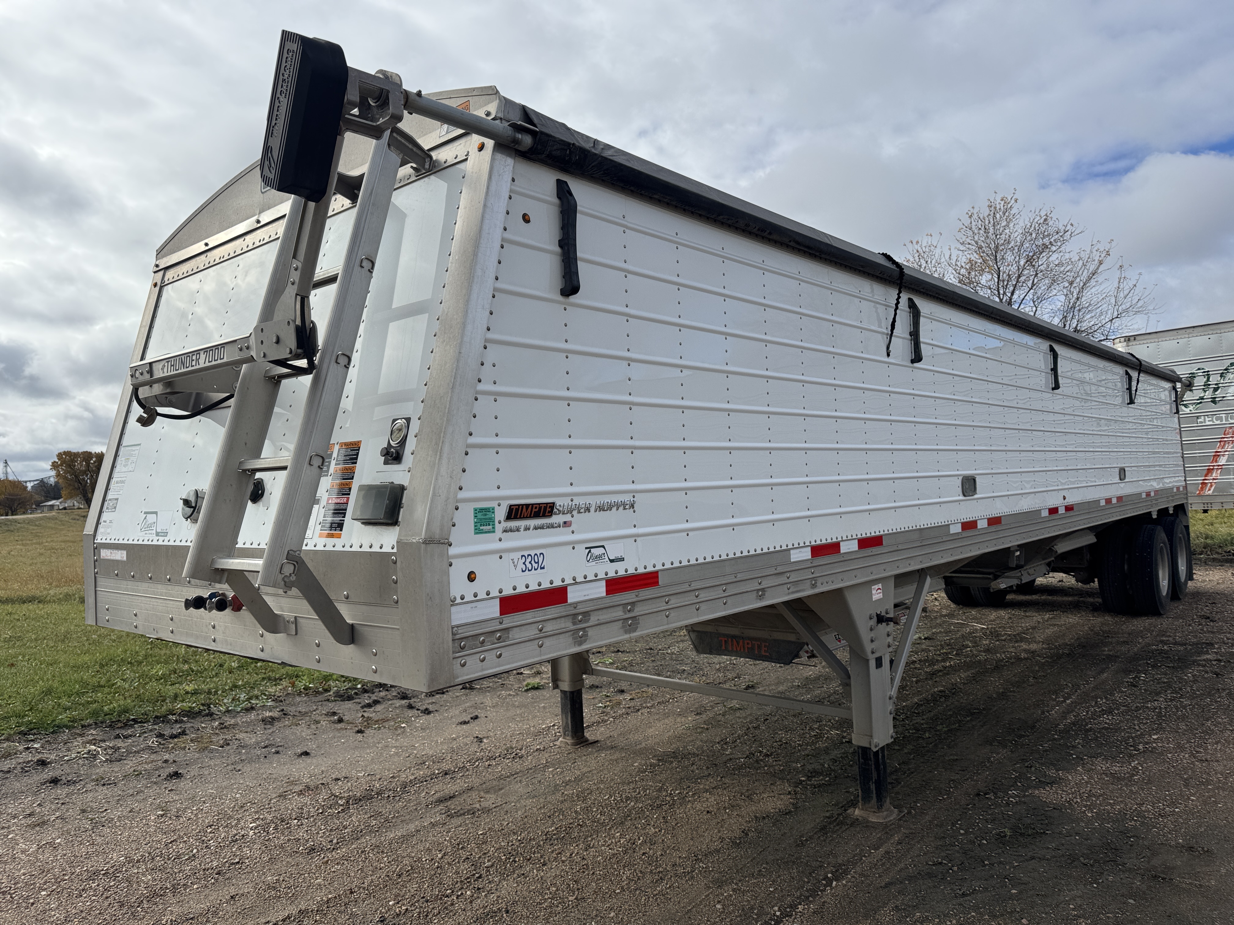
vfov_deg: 56.8
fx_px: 856
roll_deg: +3.5
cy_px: 462
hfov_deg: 71.6
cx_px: 617
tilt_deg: +1.9
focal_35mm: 24
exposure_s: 1/5348
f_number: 1.78
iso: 80
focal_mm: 6.76
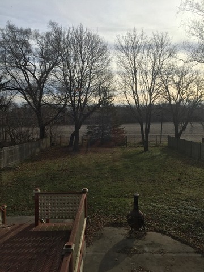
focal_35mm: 29
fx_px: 228
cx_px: 102
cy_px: 136
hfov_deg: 48.2
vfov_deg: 61.7
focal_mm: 4.15
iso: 32
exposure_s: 1/1721
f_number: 2.2
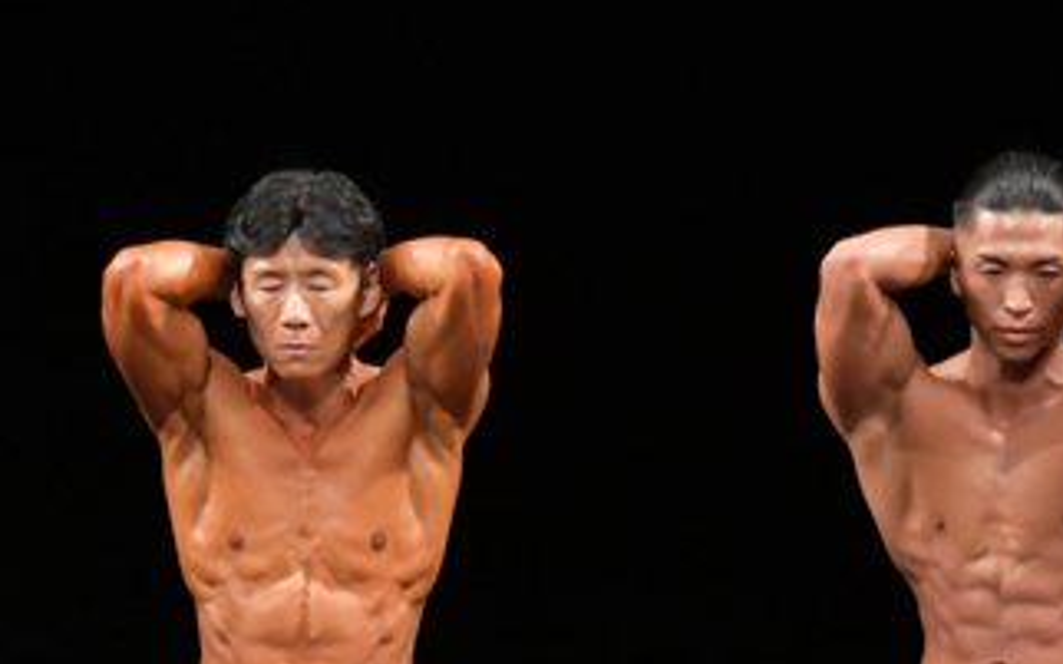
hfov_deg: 3.4
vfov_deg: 2.1
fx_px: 18100
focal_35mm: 625
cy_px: 786
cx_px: 5
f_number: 5.6
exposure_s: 1/400
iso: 3200
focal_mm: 170
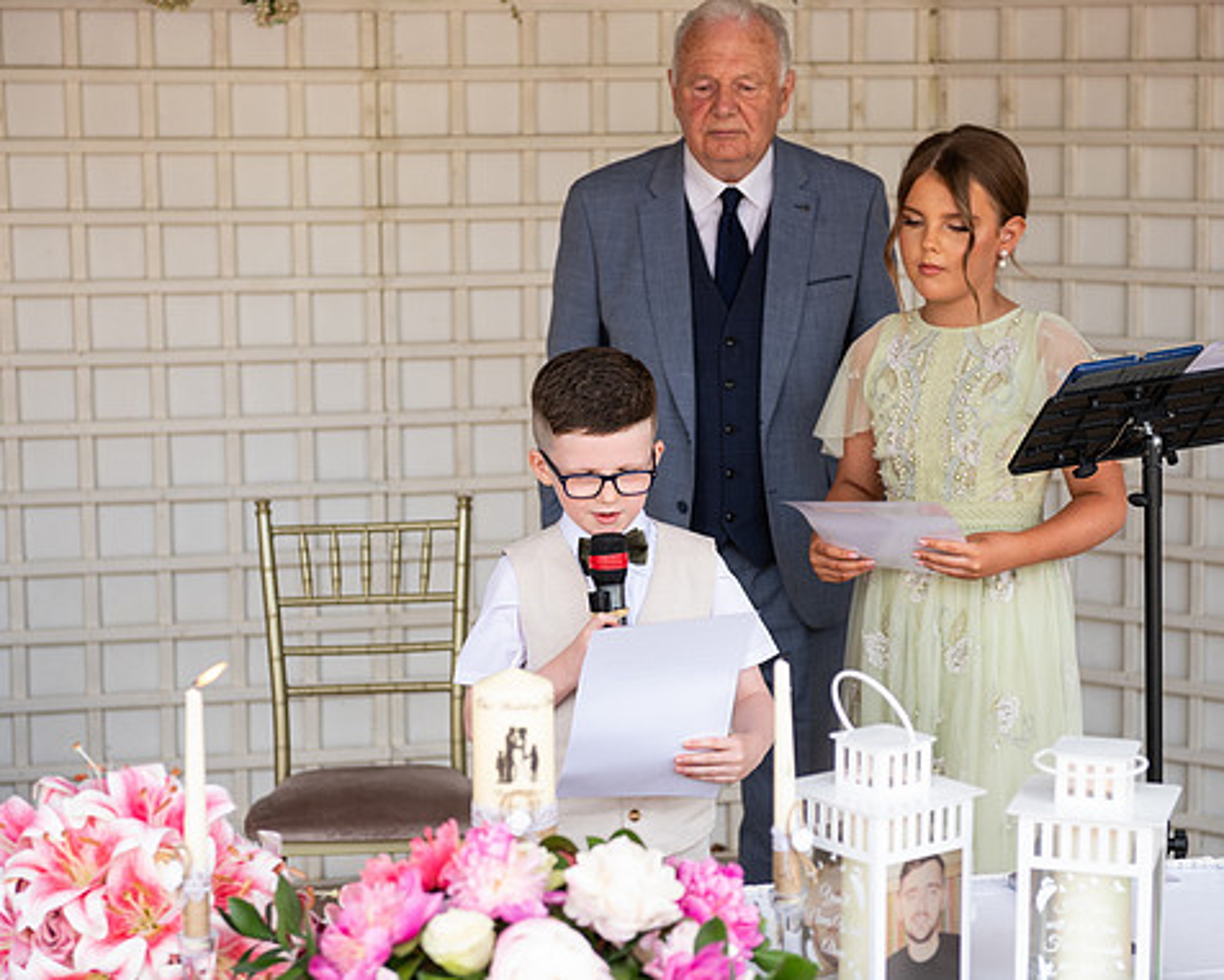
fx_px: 2899
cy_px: 485
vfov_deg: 19.2
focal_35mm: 80
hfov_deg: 23.8
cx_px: 658
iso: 125
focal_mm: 70
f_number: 3.5
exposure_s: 1/160
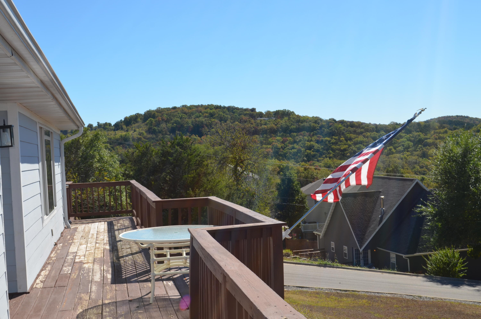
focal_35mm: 48
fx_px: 640
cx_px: 240
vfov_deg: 28.0
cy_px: 160
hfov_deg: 41.2
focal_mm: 32
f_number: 11
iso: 100
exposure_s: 1/200
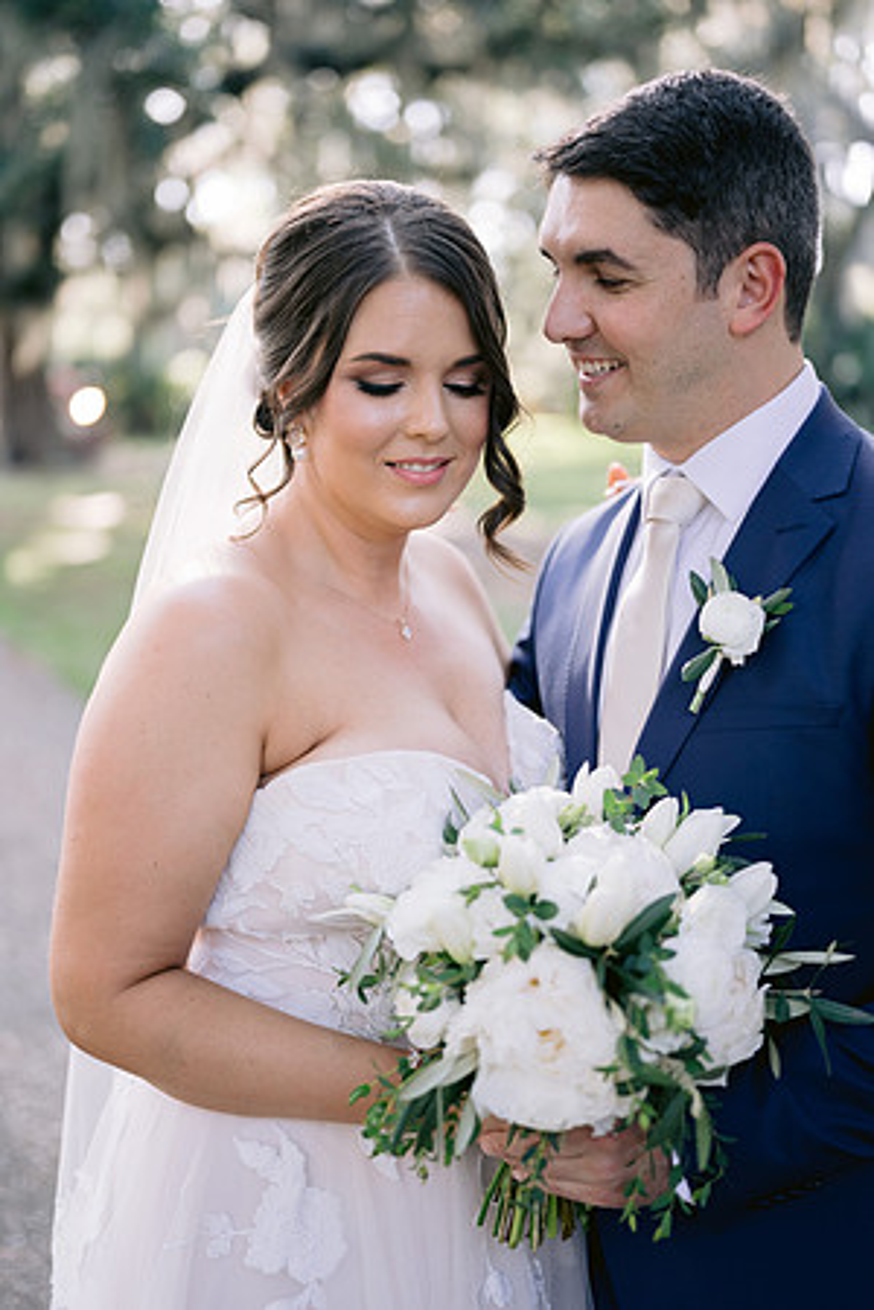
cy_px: 655
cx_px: 437
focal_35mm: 50
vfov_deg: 39.6
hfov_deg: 27.0
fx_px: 1821
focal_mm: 50
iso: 160
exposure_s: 1/320
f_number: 1.8
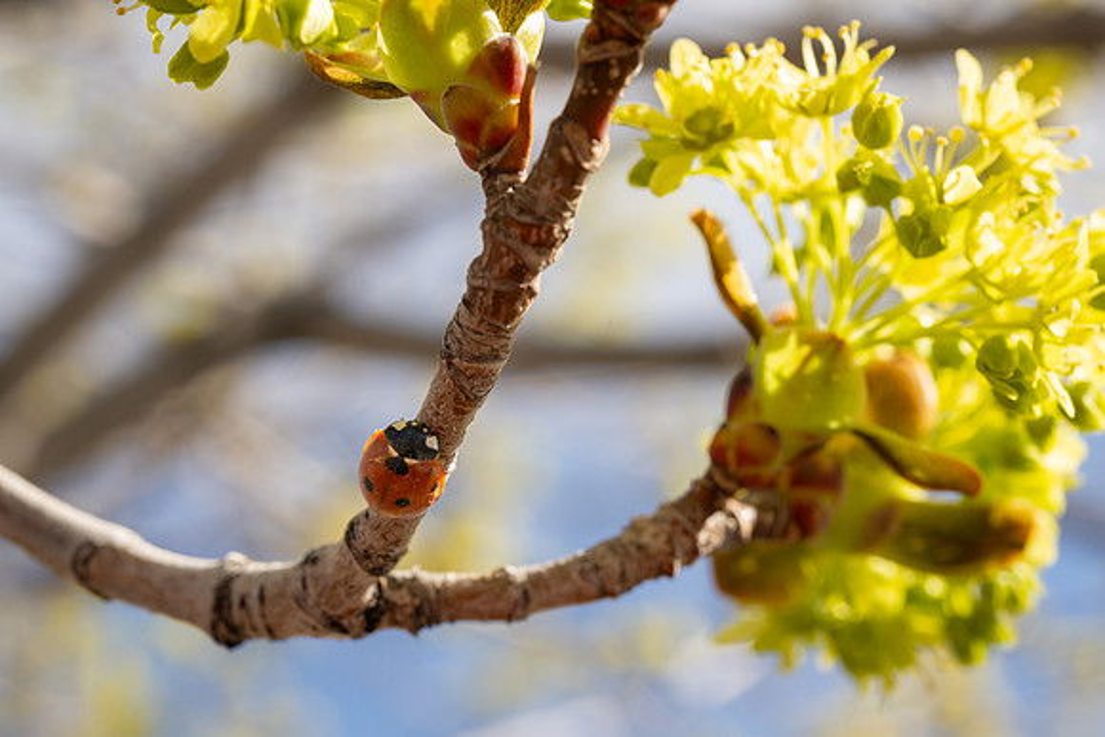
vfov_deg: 22.6
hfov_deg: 33.4
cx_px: 552
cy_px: 368
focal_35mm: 60
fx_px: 1842
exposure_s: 1/100
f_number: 16
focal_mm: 60
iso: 250
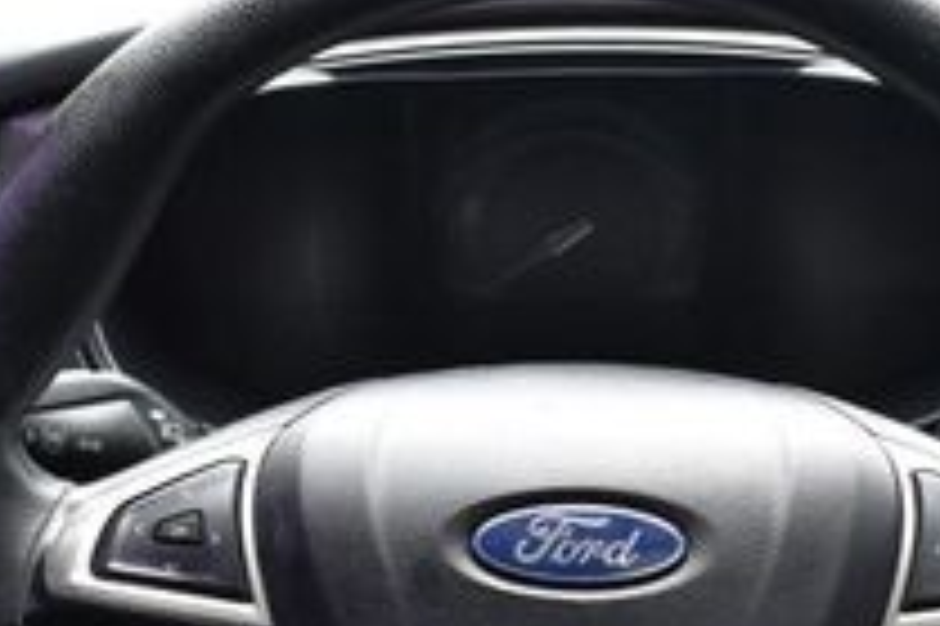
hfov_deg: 20.2
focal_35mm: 101
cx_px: 634
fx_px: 2635
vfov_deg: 13.4
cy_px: 590
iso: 1000
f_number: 6.3
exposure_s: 1/15
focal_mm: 22
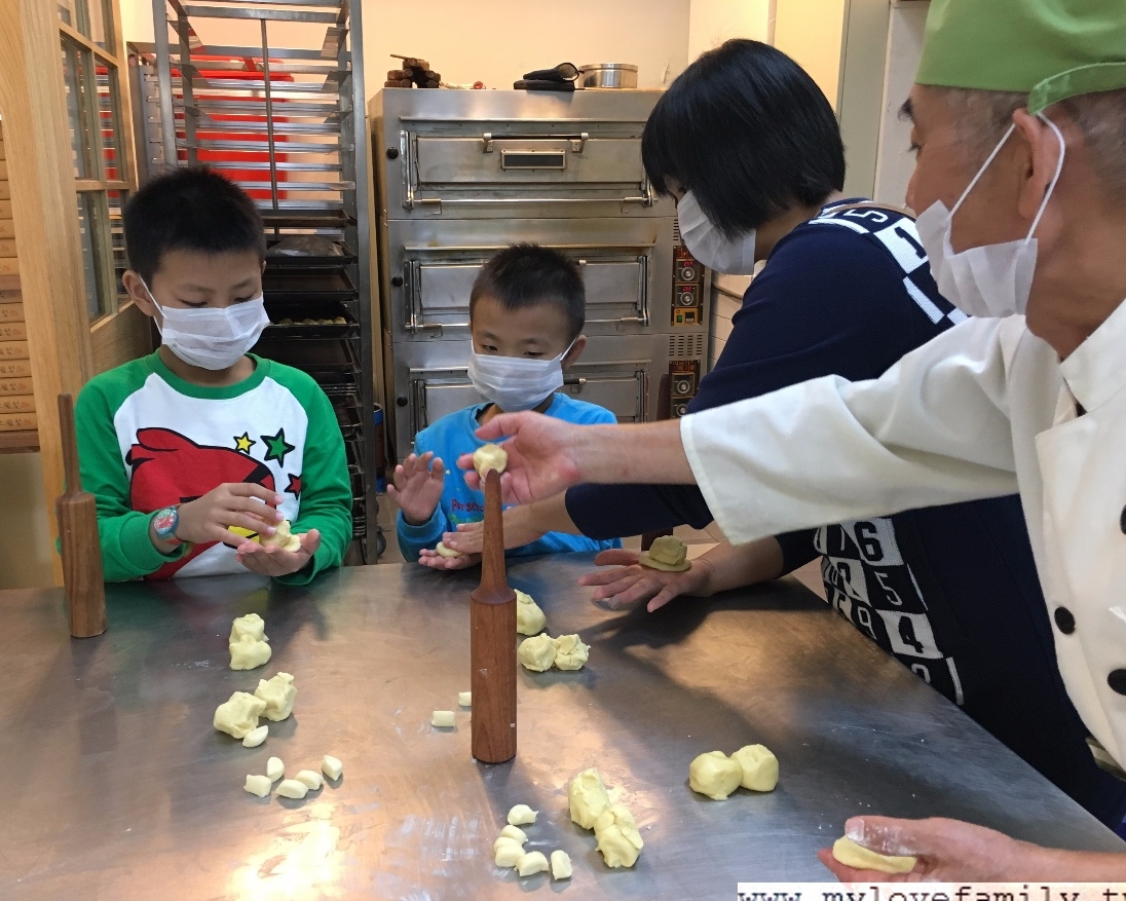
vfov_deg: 47.1
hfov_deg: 57.1
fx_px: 1033
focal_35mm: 31
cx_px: 527
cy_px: 454
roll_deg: -0.3
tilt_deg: -12.6
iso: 100
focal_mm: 4.15
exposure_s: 1/30
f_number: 2.2
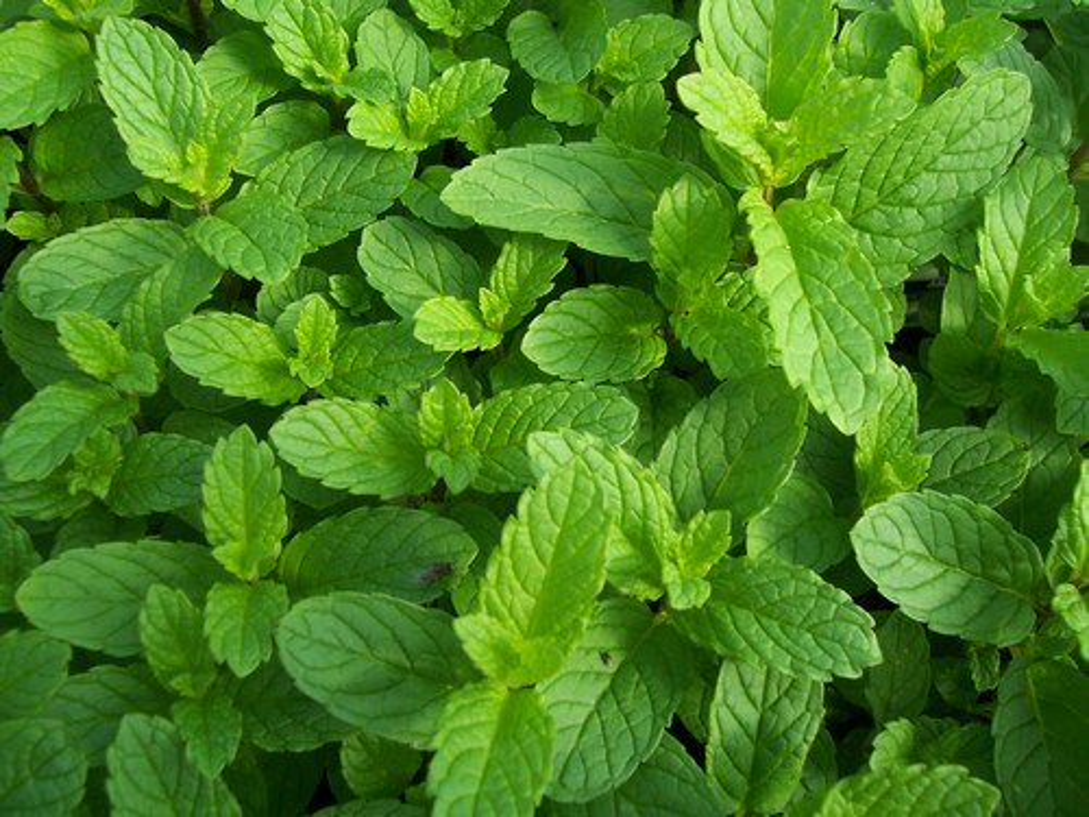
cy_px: 408
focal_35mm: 34
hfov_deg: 54.0
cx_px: 544
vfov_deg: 41.8
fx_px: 1070
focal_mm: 5.6
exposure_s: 1/250
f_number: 2.7
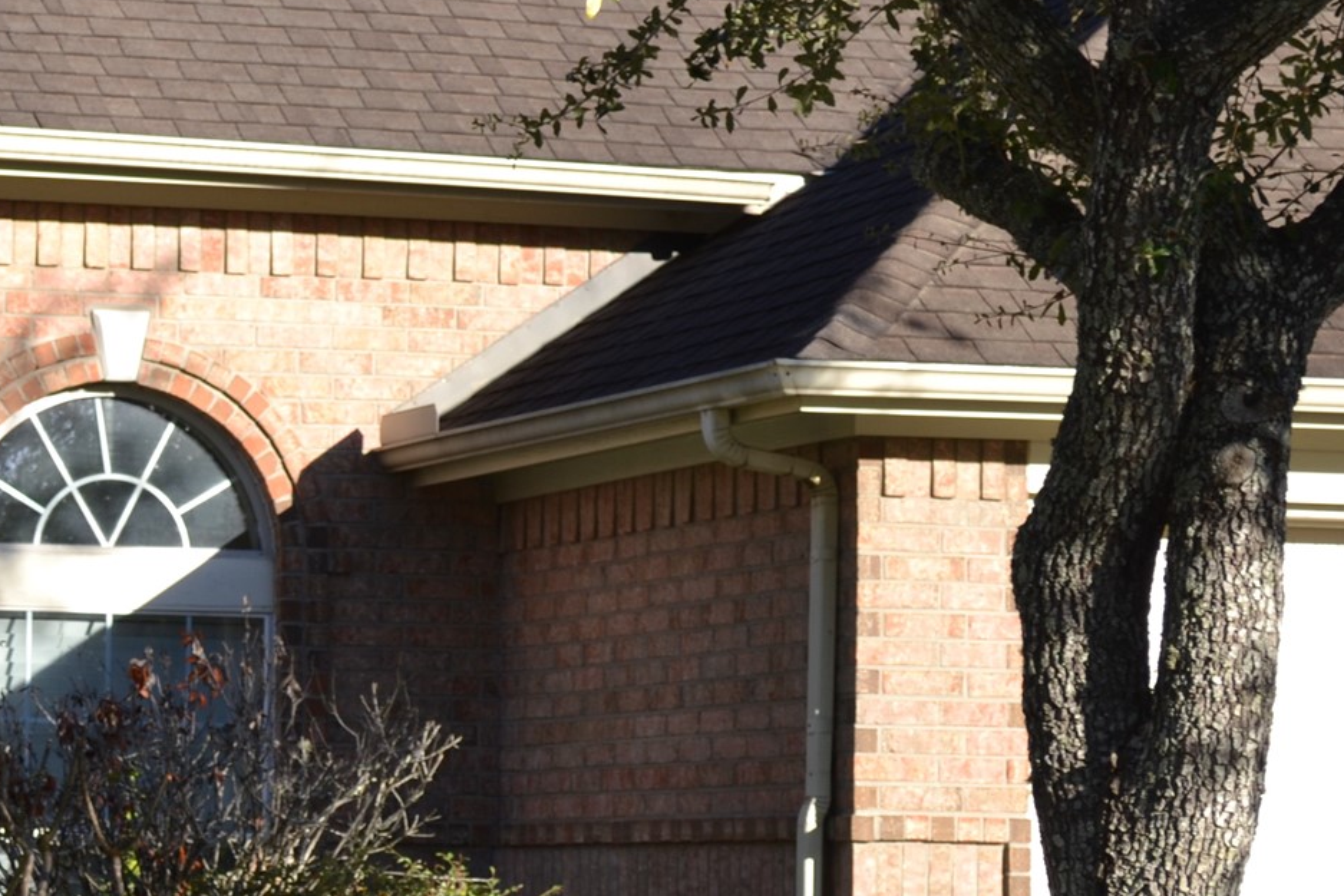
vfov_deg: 8.9
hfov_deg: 13.1
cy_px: 778
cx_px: -158
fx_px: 5712
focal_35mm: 153
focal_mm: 44
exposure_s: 1/200
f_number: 6.3
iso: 100
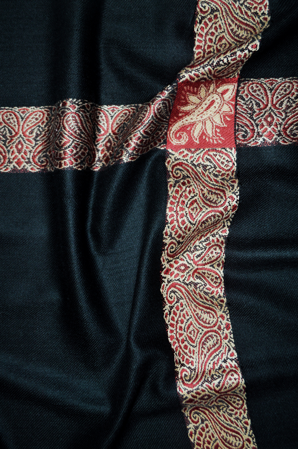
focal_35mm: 36
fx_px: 448
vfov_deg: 53.2
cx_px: 149
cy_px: 224
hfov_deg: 36.8
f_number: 4
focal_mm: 24
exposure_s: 1/60
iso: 200
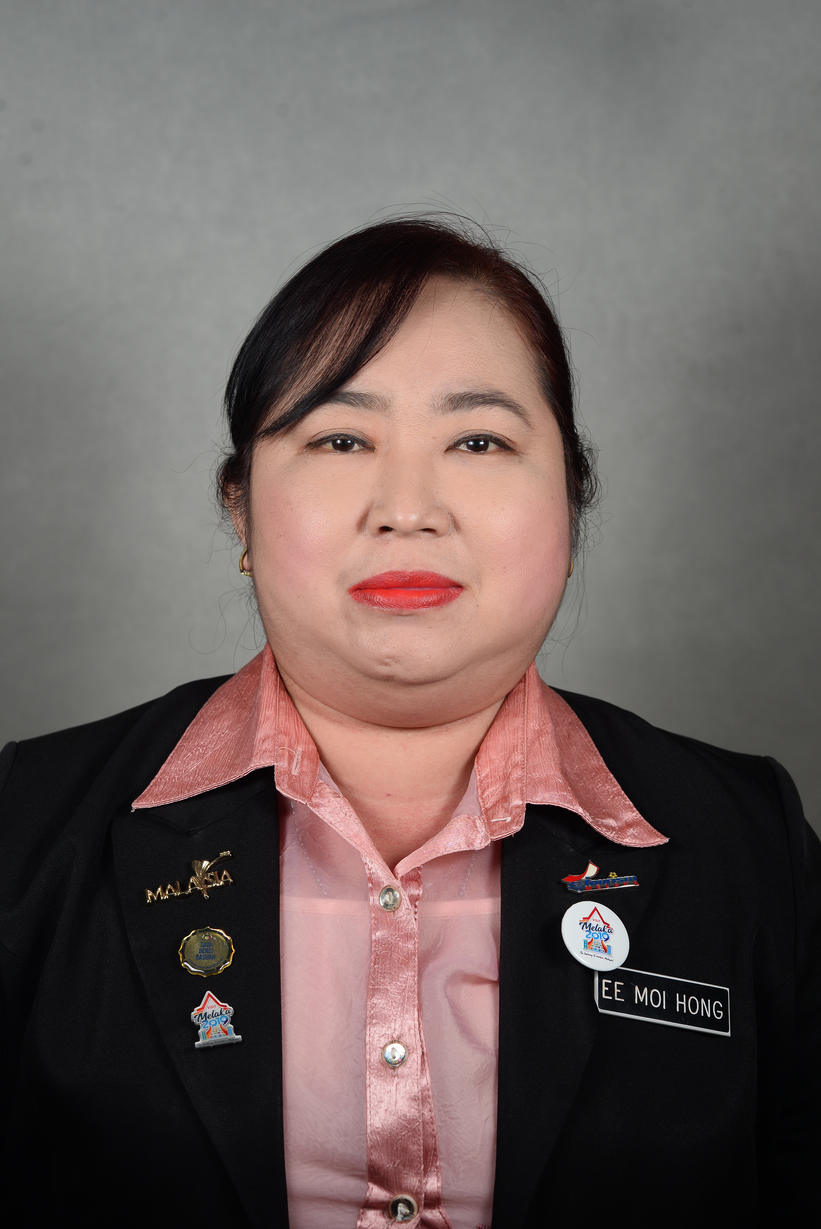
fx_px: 1709
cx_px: 410
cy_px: 614
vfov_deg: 39.6
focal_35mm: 50
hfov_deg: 27.0
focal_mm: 50
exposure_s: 1/200
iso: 250
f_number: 7.1
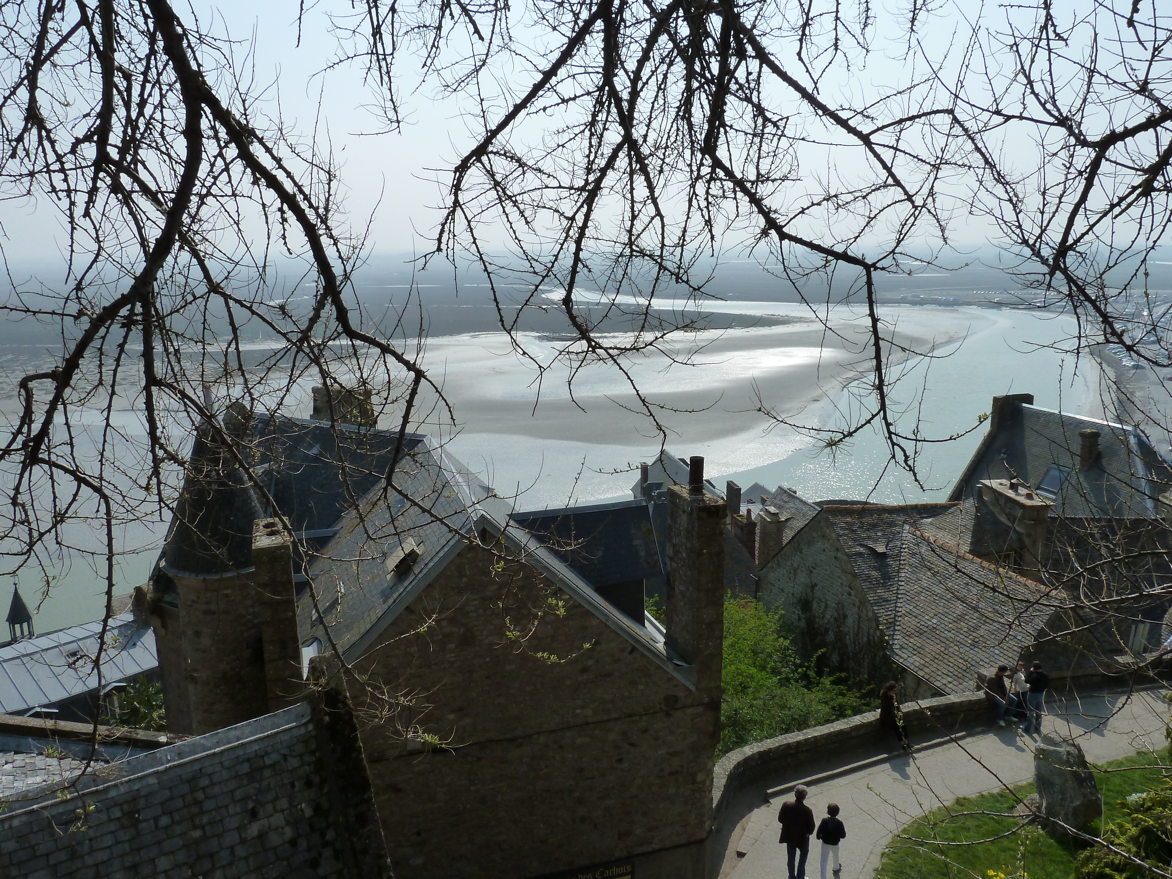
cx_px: 586
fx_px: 846
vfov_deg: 54.9
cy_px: 440
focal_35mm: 25
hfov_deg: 69.4
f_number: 5.6
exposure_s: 1/640
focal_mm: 4.1
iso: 125
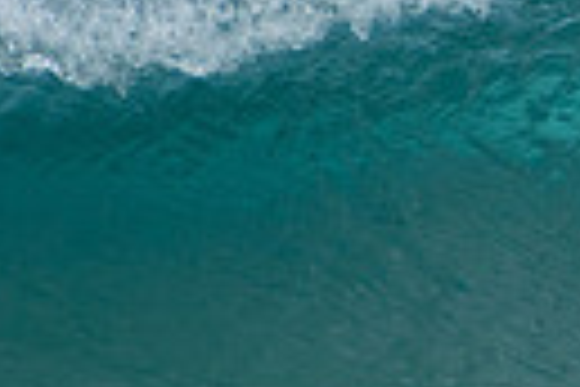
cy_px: 272
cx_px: 1295
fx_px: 43432
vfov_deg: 0.5
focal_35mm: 2696
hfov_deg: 0.8
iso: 250
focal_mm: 400
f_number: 5.6
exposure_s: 1/1250
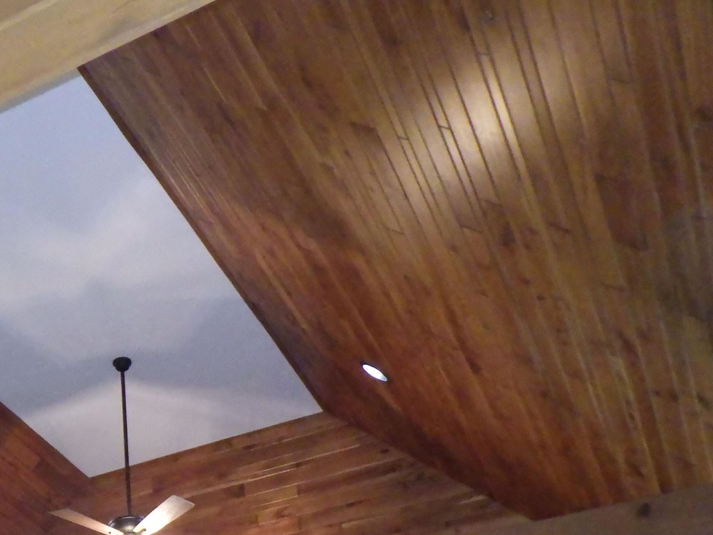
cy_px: 521
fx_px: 1174
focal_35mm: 57
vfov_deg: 24.6
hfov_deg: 31.1
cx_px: -12
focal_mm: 5
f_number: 3.5
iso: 1600
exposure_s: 1/40
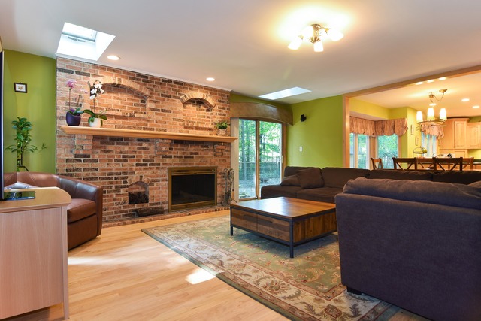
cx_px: 240
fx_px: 241
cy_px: 160
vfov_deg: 67.4
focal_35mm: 18
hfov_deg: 90.0
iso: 200
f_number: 8
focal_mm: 12
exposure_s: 1/3
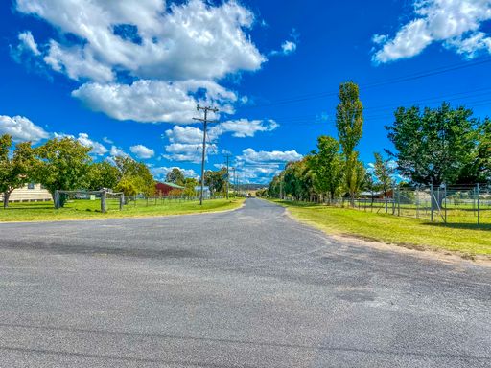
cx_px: 246
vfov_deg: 53.1
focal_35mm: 26
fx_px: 369
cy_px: 184
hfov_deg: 67.3
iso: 32
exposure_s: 1/4000
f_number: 1.8
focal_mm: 4.25
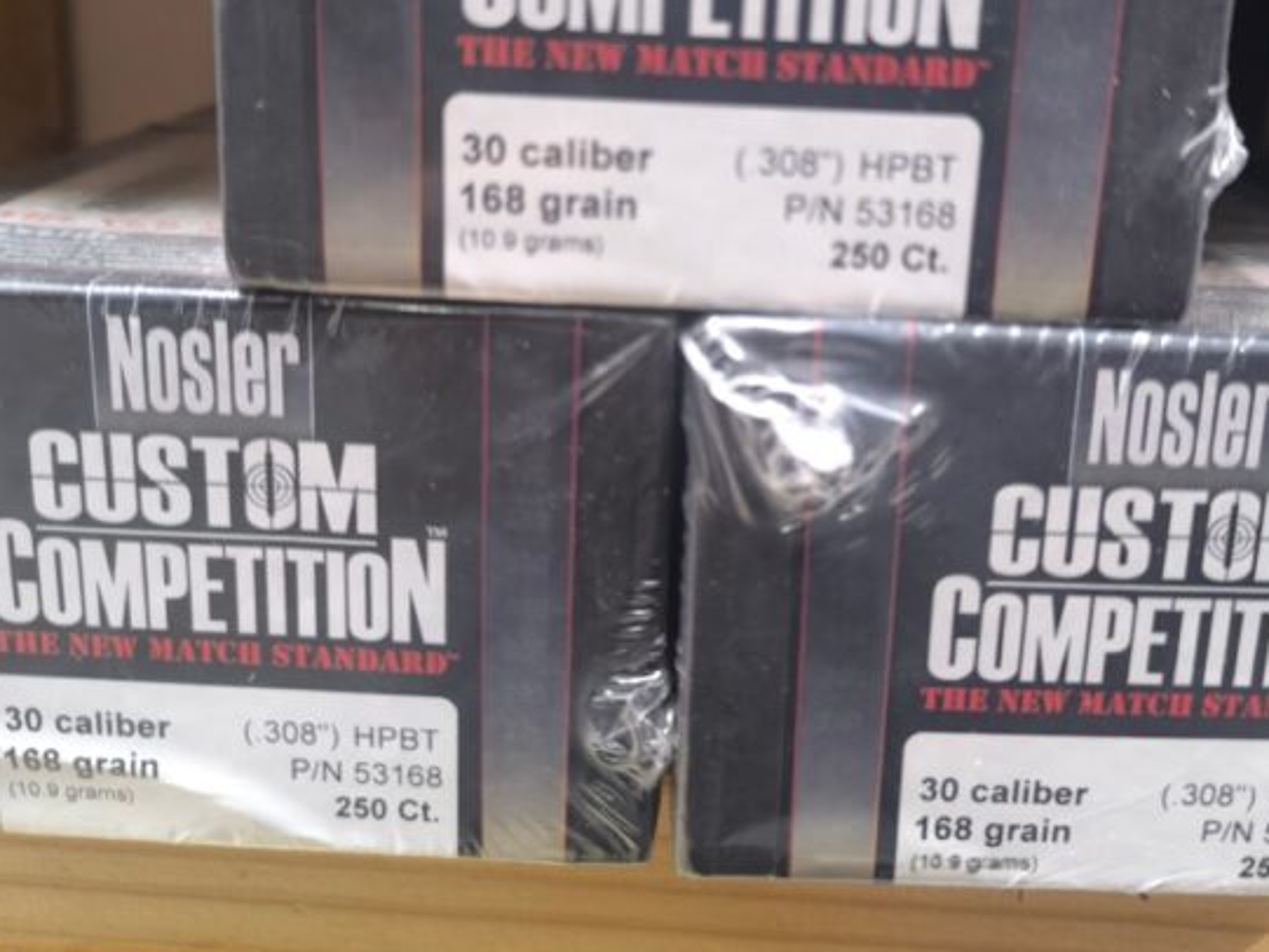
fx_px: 1247
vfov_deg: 41.0
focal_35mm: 34
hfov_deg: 53.8
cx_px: 701
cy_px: 286
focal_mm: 6.14
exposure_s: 1/25
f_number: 1.65
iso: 2500
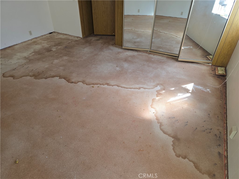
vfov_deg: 58.9
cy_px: 90
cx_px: 120
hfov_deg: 73.9
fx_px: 159
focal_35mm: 23
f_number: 1.7
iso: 40
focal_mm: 6.3
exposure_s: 1/60
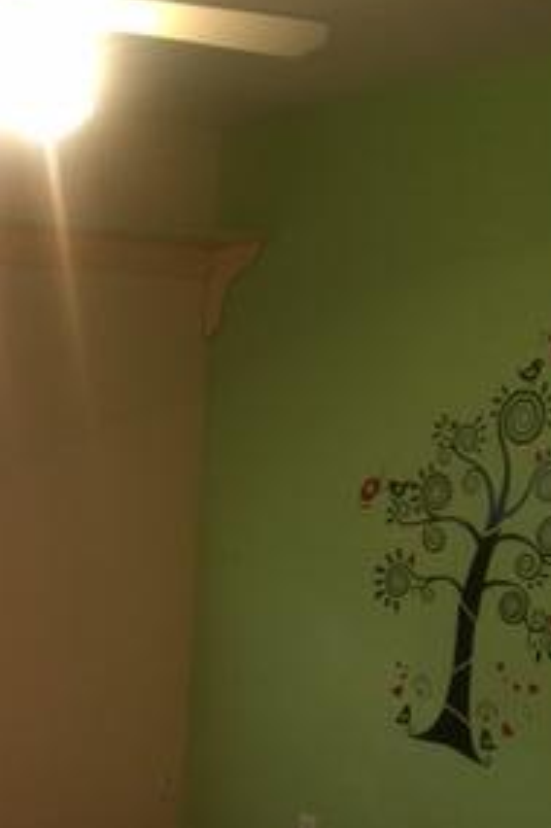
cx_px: -105
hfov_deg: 18.9
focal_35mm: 68
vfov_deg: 27.7
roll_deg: -0.8
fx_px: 1563
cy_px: 848
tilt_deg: -13.4
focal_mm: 4.15
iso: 50
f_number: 2.2
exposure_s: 1/15
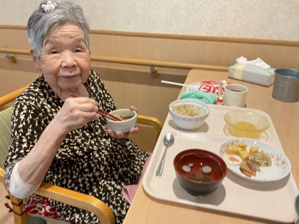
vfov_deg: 48.2
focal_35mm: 29
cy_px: 112
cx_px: 150
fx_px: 250
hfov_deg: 61.7
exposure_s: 1/60
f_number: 1.8
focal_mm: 3
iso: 125
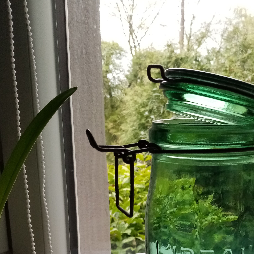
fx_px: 357
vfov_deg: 37.2
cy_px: 218
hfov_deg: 38.7
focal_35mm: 43
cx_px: 171
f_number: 1.8
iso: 193
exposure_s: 1/100
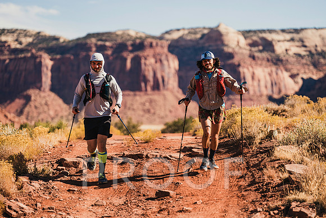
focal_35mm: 146
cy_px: 109
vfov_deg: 9.4
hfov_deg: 14.1
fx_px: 1322
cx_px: 163
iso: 160
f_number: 2.8
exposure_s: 1/1250
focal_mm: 146
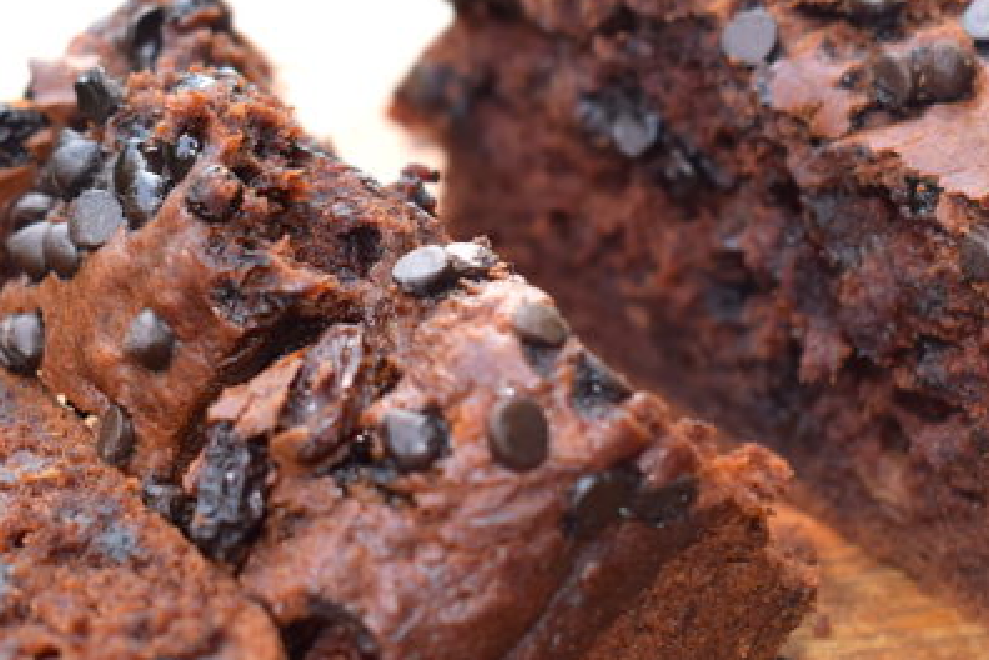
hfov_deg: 20.6
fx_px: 2720
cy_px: 248
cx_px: 597
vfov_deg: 13.8
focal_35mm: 99
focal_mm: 34
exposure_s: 1/125
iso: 360
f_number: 5.6
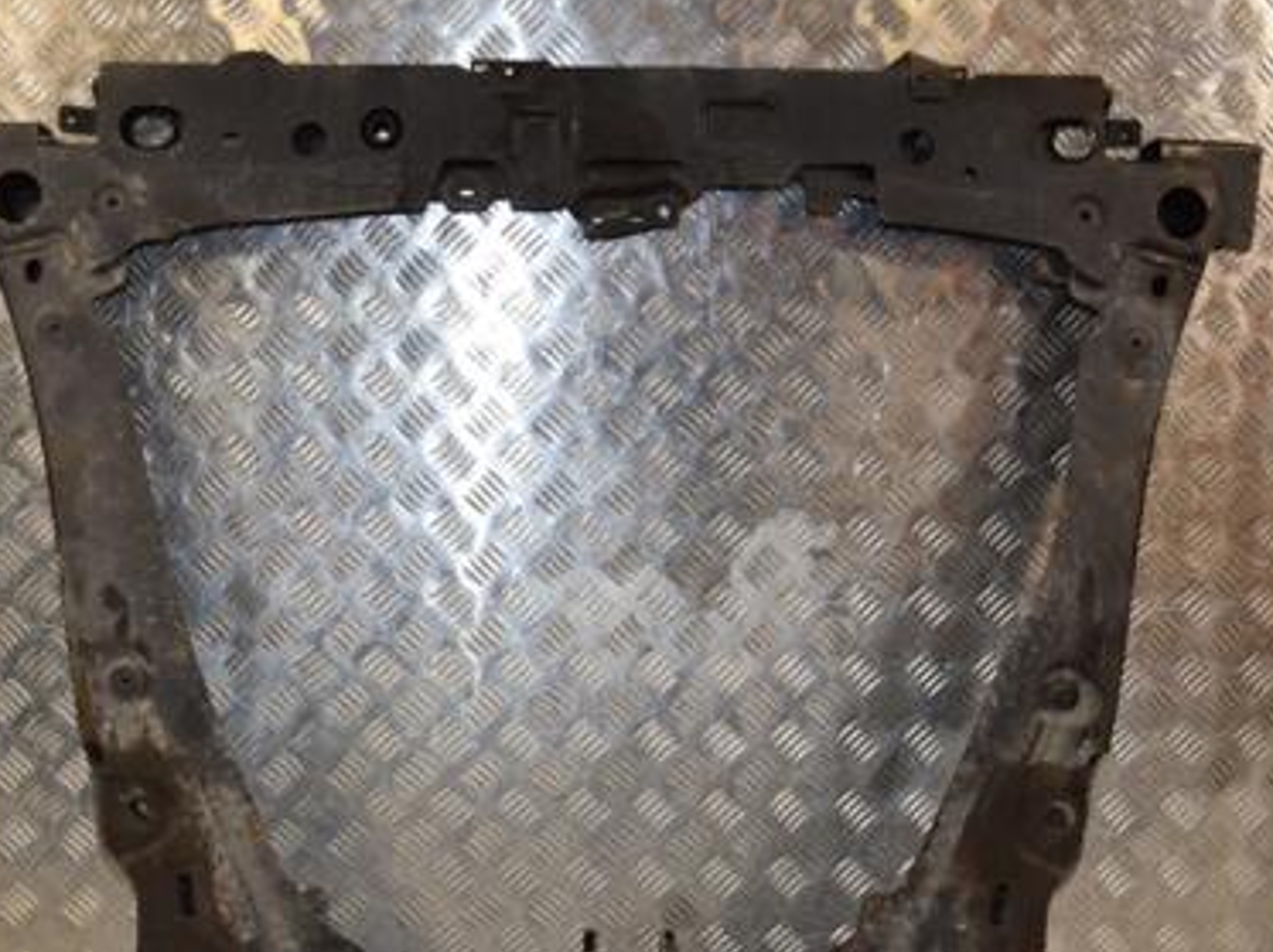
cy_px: 652
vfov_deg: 29.5
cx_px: 488
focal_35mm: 49
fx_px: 1792
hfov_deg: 38.9
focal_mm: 21
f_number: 8
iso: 800
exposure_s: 1/200
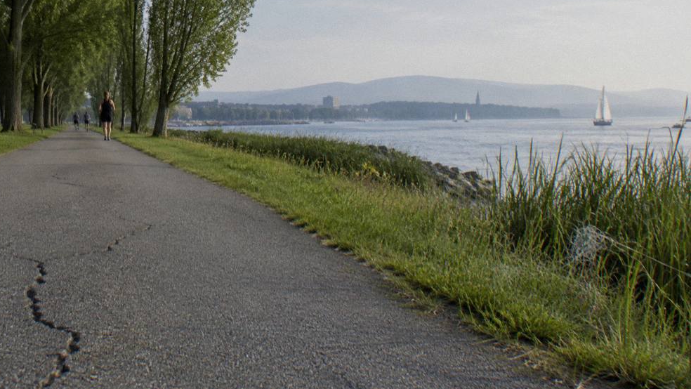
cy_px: 195
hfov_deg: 41.3
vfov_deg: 24.0
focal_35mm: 50
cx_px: 341
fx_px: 916
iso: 400
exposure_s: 1/1000
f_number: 5
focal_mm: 47
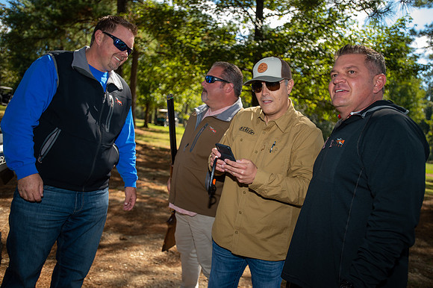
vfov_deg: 43.6
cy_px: 144
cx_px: 216
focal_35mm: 30
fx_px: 361
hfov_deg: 62.0
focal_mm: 30
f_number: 2.8
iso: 80
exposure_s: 1/250
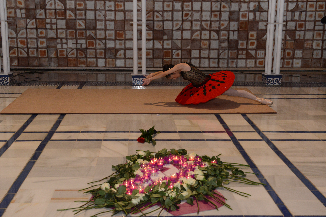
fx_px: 507
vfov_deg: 24.2
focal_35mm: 56
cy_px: 108
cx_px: 163
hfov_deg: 35.6
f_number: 5.6
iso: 2500
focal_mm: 56
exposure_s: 1/125
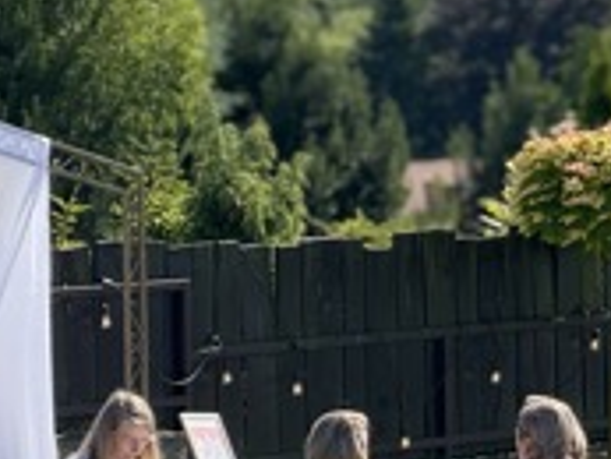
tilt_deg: -2.8
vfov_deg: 4.5
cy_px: 282
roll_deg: +0.5
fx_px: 5864
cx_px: 307
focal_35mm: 332
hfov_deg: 6.0
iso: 64
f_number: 2.8
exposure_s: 1/1033
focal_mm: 15.66
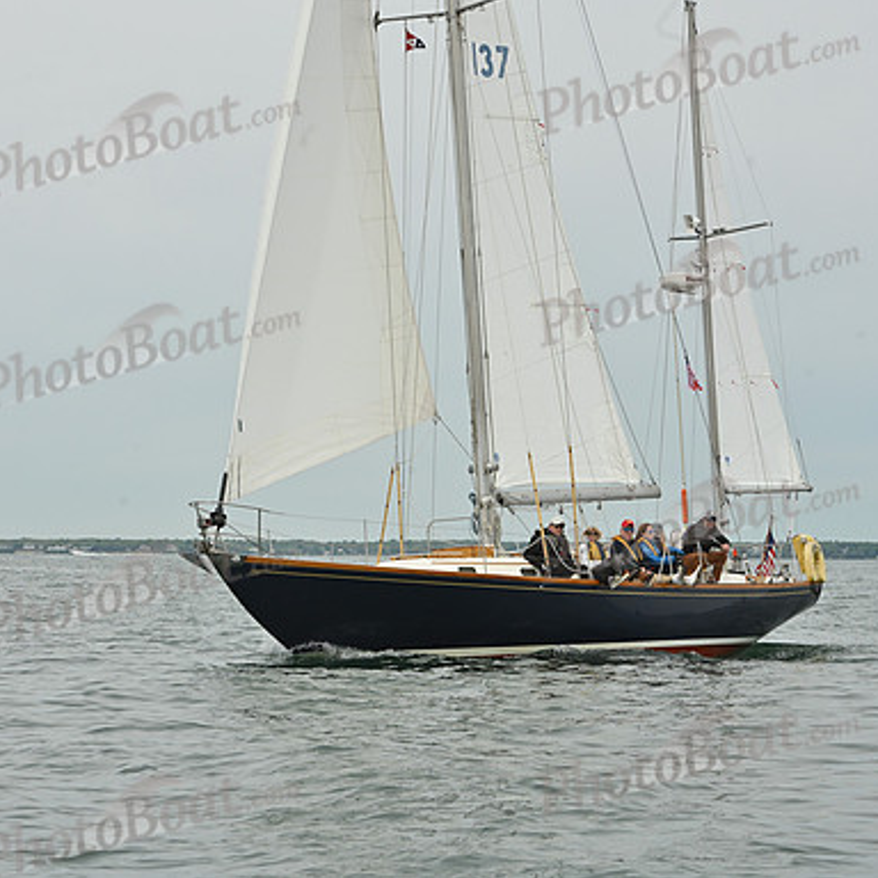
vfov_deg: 14.3
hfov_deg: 14.3
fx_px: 3501
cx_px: 421
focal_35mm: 122
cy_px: 438
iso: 320
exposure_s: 1/800
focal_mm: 95
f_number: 13
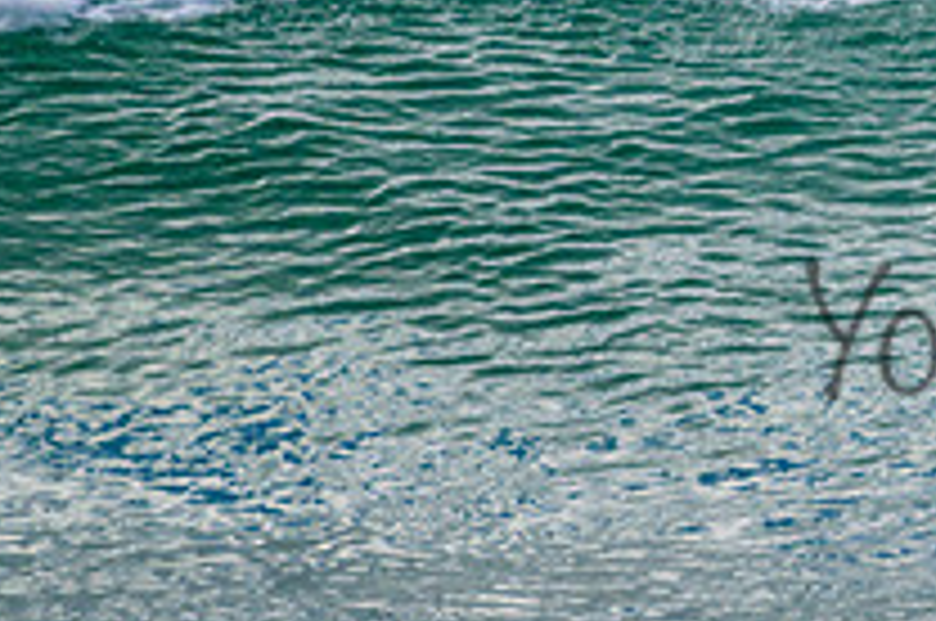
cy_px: -20
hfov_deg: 0.7
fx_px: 79436
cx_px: 1651
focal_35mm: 3060
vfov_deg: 0.4
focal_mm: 800
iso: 1000
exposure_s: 1/2000
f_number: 11
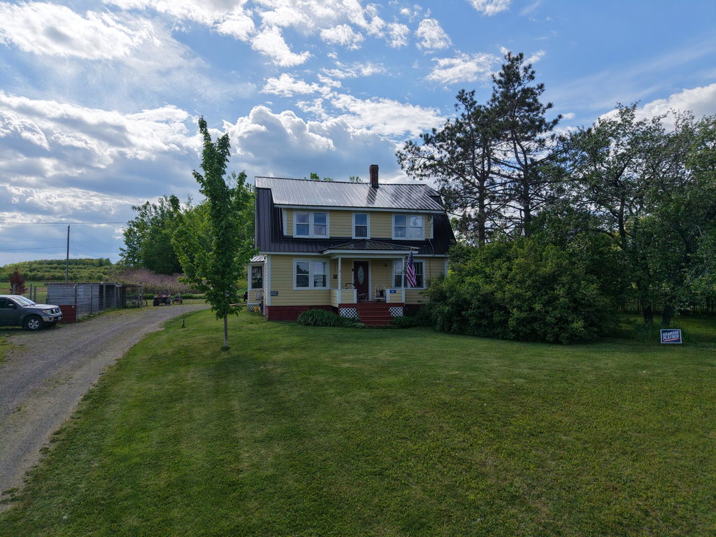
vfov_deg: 56.8
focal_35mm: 24
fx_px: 496
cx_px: 358
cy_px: 268
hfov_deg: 71.6
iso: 380
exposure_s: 1/8000
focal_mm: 8.67
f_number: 1.8
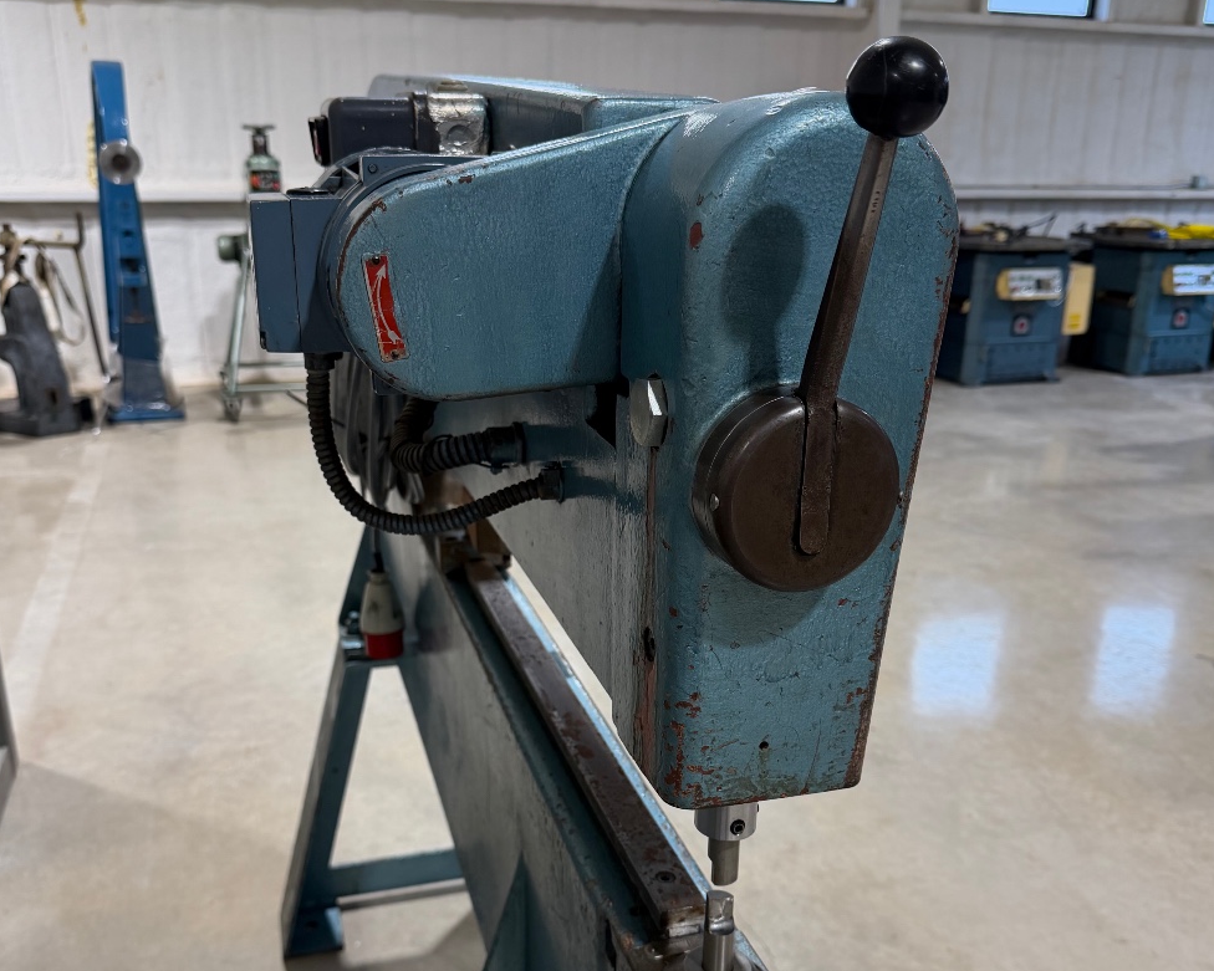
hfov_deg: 55.7
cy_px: 576
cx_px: 607
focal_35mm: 32
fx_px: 1150
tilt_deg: -19.4
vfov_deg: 45.6
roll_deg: -0.6
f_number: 1.78
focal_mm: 6.76
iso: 200
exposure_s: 1/194
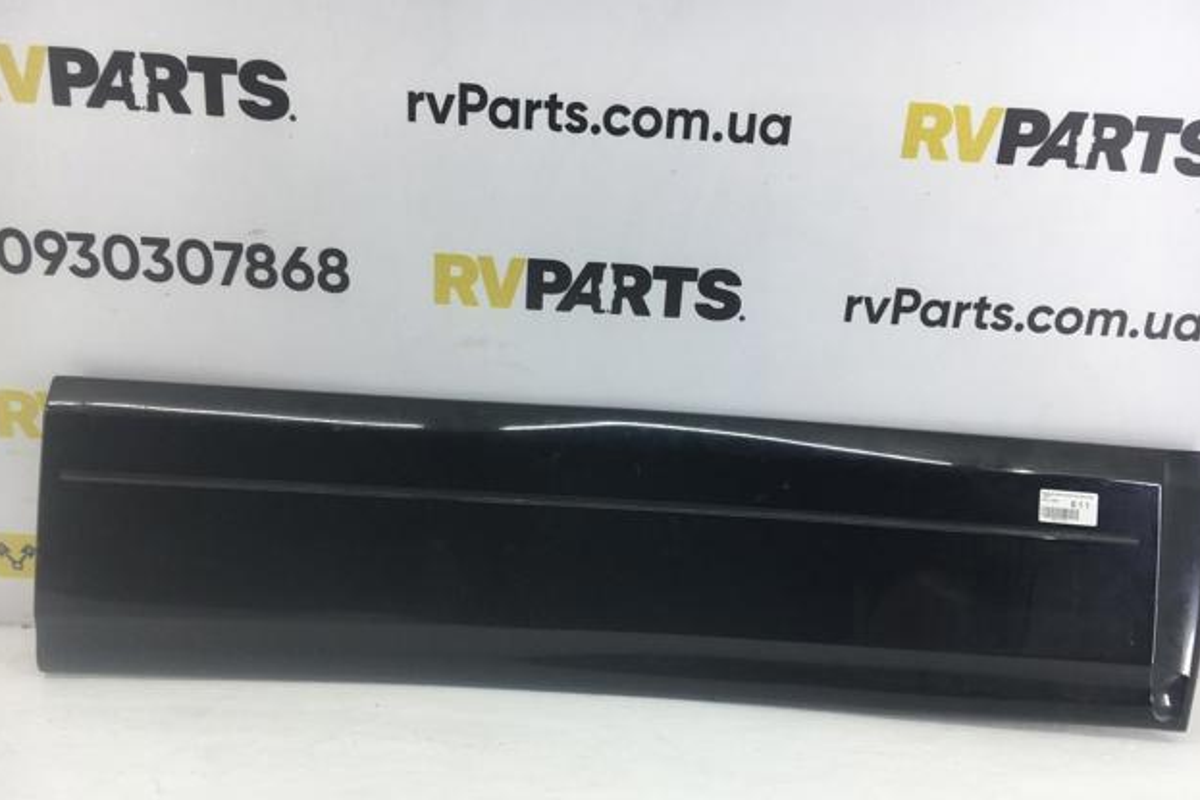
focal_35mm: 31
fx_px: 1033
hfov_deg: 60.3
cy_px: 432
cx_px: 607
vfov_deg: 42.3
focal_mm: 4.15
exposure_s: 1/50
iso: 25
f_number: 2.2
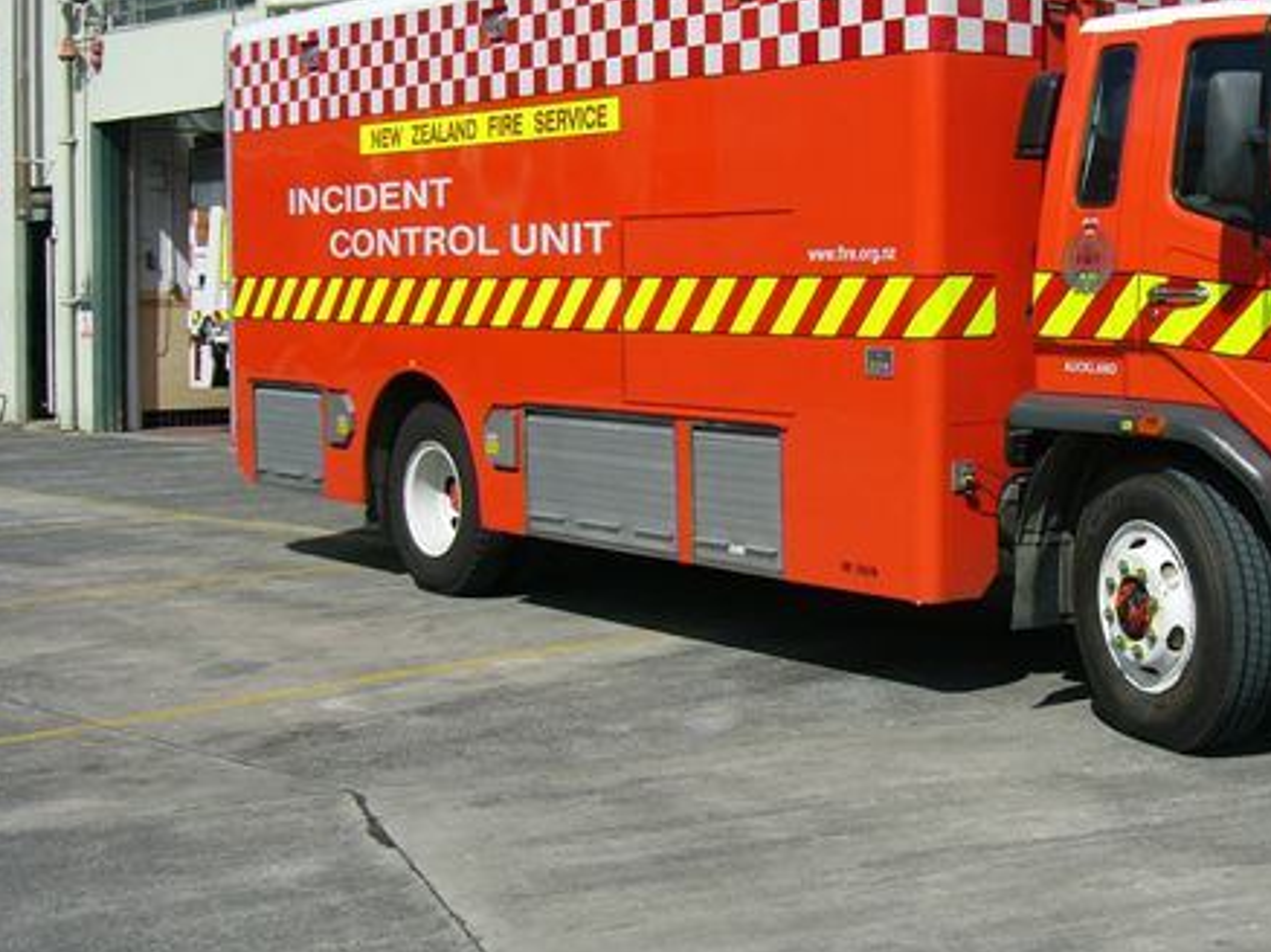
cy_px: 380
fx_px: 2092
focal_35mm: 57
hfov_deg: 33.3
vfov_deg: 25.6
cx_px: 917
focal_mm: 6.5
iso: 50
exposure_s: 1/200
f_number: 8.3
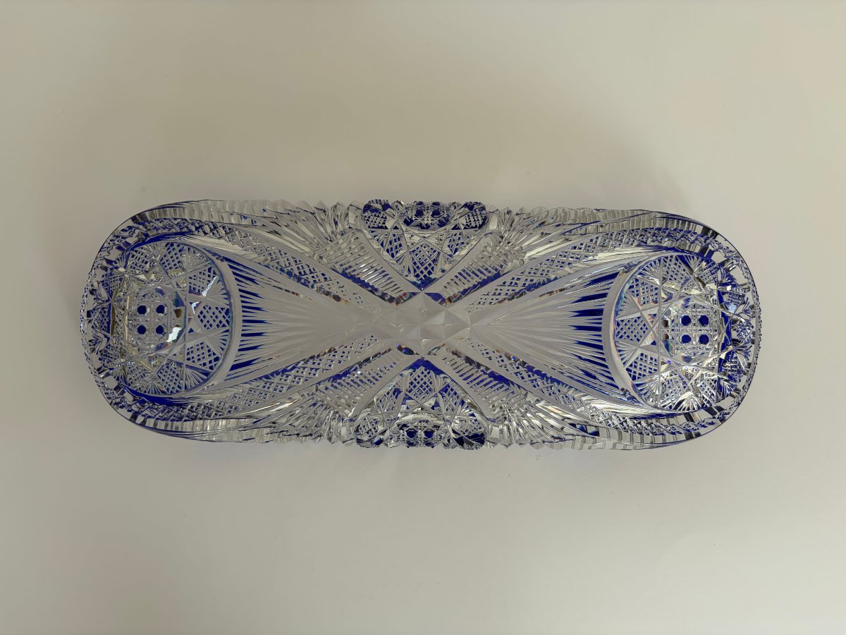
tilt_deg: -88.1
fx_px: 635
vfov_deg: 53.1
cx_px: 423
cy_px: 318
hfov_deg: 67.3
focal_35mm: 26
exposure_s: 1/348
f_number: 1.6
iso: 50
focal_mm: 5.96
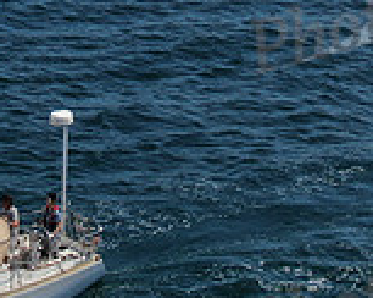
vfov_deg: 8.5
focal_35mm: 178
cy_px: -101
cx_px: 110
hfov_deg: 10.8
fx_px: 1963
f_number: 3.8
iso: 100
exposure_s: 1/1600
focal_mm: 8.6
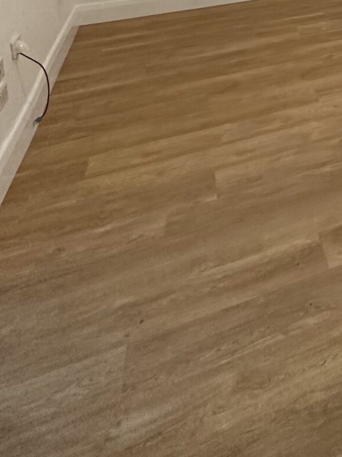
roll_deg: +0.6
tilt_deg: -7.3
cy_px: -119
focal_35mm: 46
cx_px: 518
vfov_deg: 32.4
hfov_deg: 24.3
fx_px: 606
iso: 320
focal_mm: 2.22
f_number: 2.2
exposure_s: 1/50
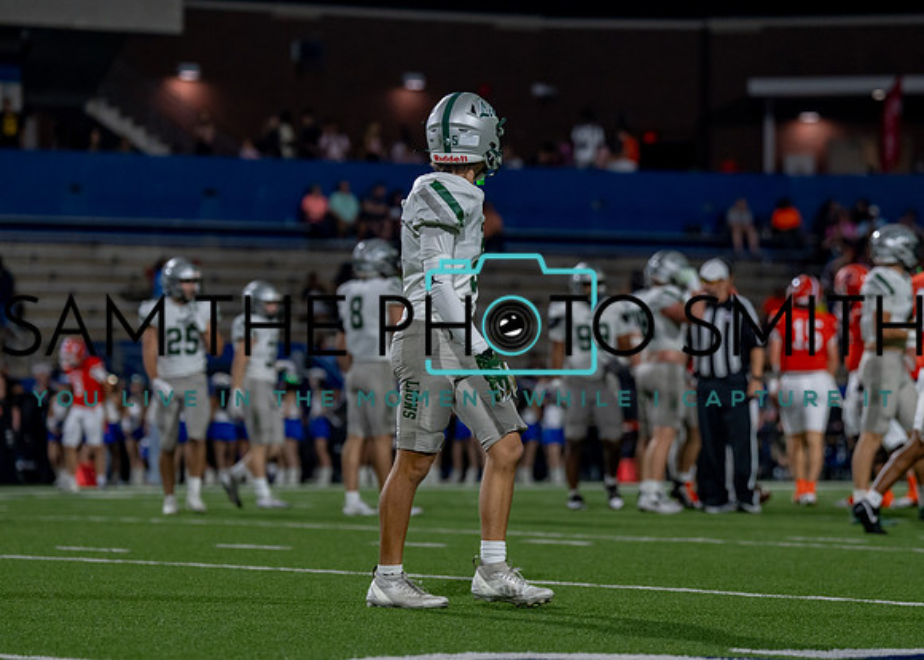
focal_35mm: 182
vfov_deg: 7.9
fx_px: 4772
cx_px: 489
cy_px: 319
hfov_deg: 11.1
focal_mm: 129
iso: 2000
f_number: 2.8
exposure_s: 1/1250
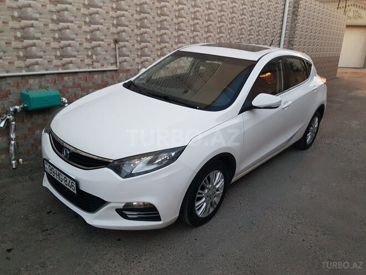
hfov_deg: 67.3
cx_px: 183
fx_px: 275
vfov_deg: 53.1
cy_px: 138
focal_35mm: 26
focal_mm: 4.2
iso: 250
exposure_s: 1/25
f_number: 1.7
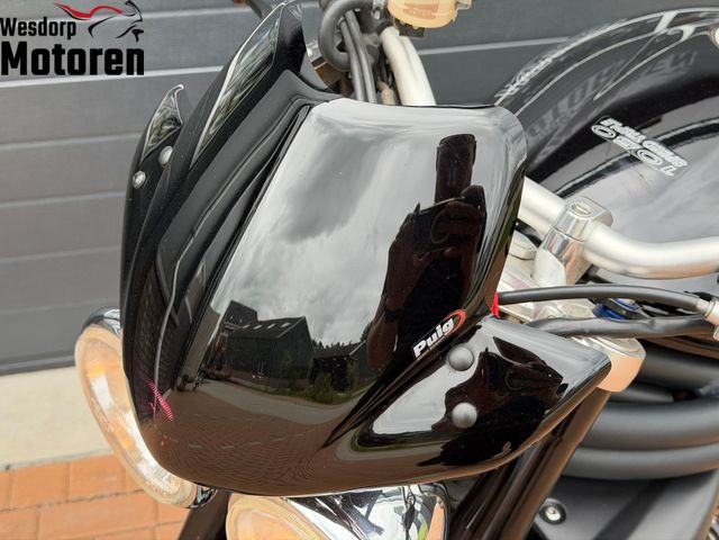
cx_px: 360
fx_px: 997
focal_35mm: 48
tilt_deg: -26.6
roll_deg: +2.3
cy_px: 270
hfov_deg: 39.7
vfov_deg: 30.3
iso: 100
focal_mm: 6.76
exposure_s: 1/484
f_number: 1.78
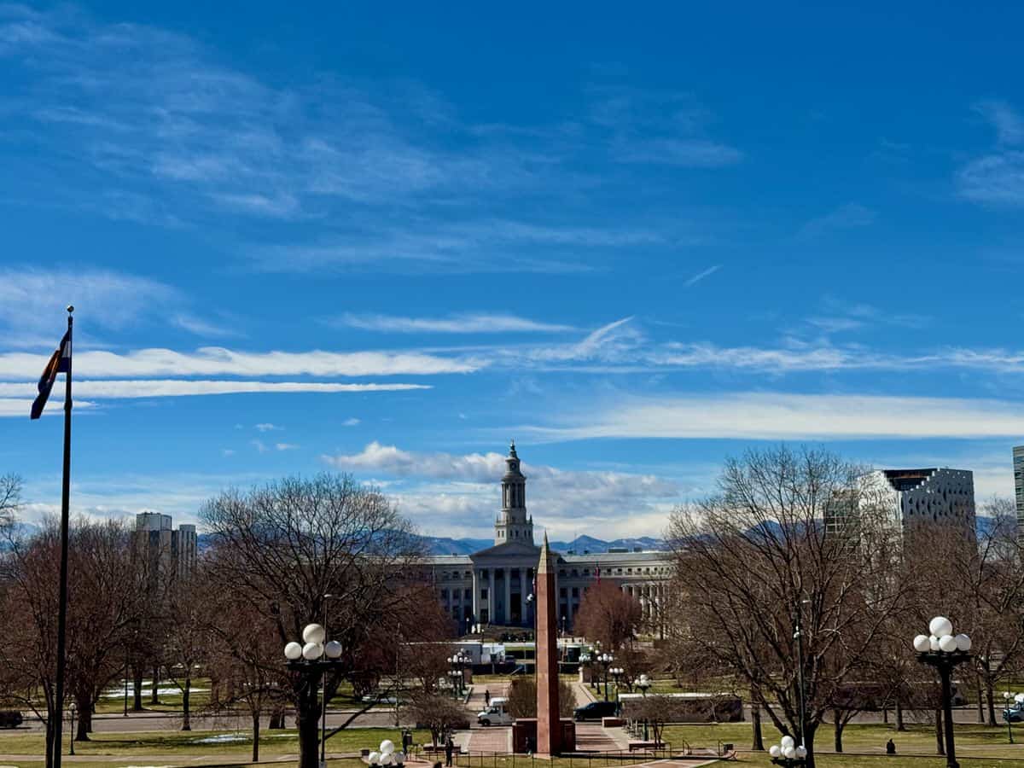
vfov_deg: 30.3
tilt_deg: +8.3
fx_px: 1420
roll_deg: -1.5
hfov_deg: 39.7
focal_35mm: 48
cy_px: 384
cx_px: 512
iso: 64
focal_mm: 6.76
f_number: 1.78
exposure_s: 1/10526
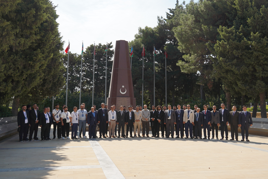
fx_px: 275
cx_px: 134
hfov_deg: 51.9
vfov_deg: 35.9
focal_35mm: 37
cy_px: 90
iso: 160
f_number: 6.3
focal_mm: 25
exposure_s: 1/640
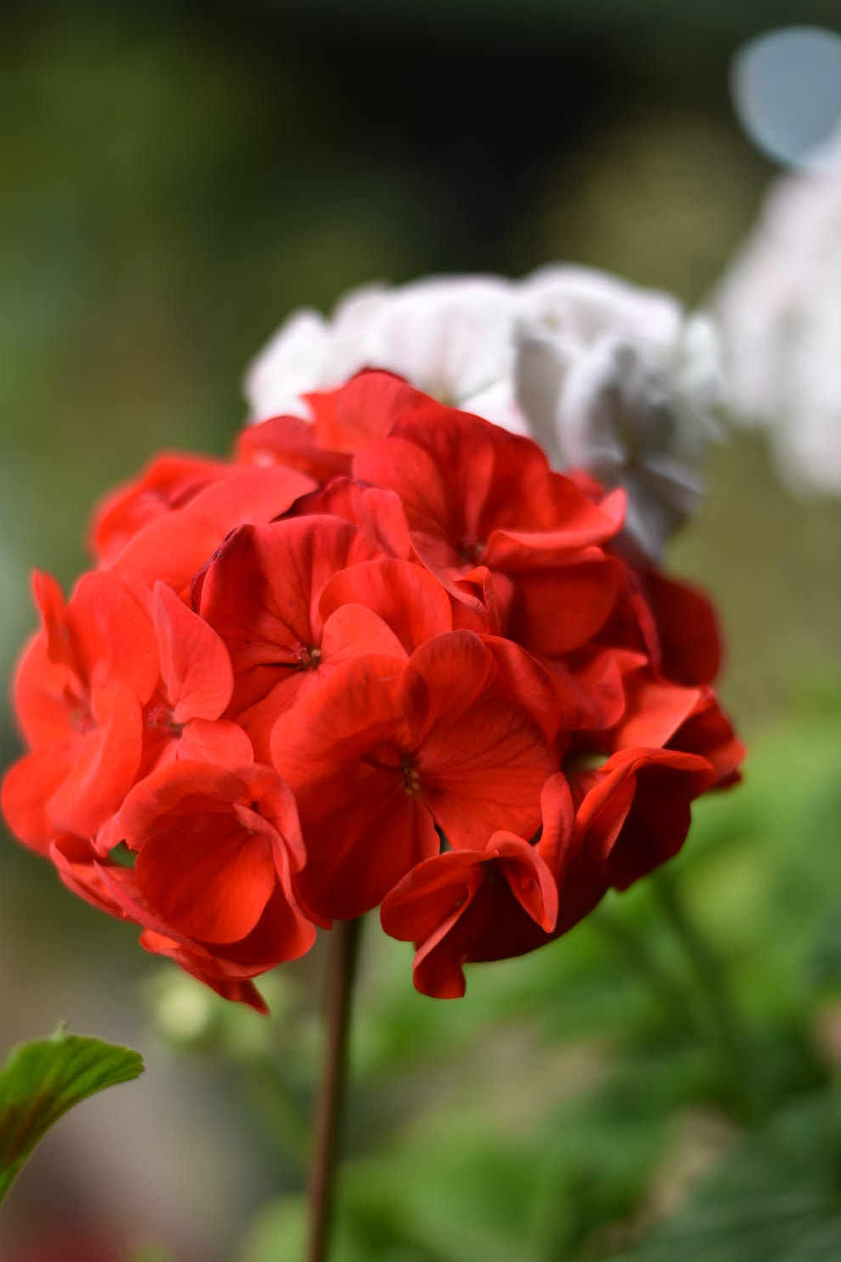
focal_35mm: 82
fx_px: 2873
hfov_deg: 16.7
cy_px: 684
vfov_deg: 24.8
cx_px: 432
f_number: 1.8
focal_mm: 50
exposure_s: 1/1000
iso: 100
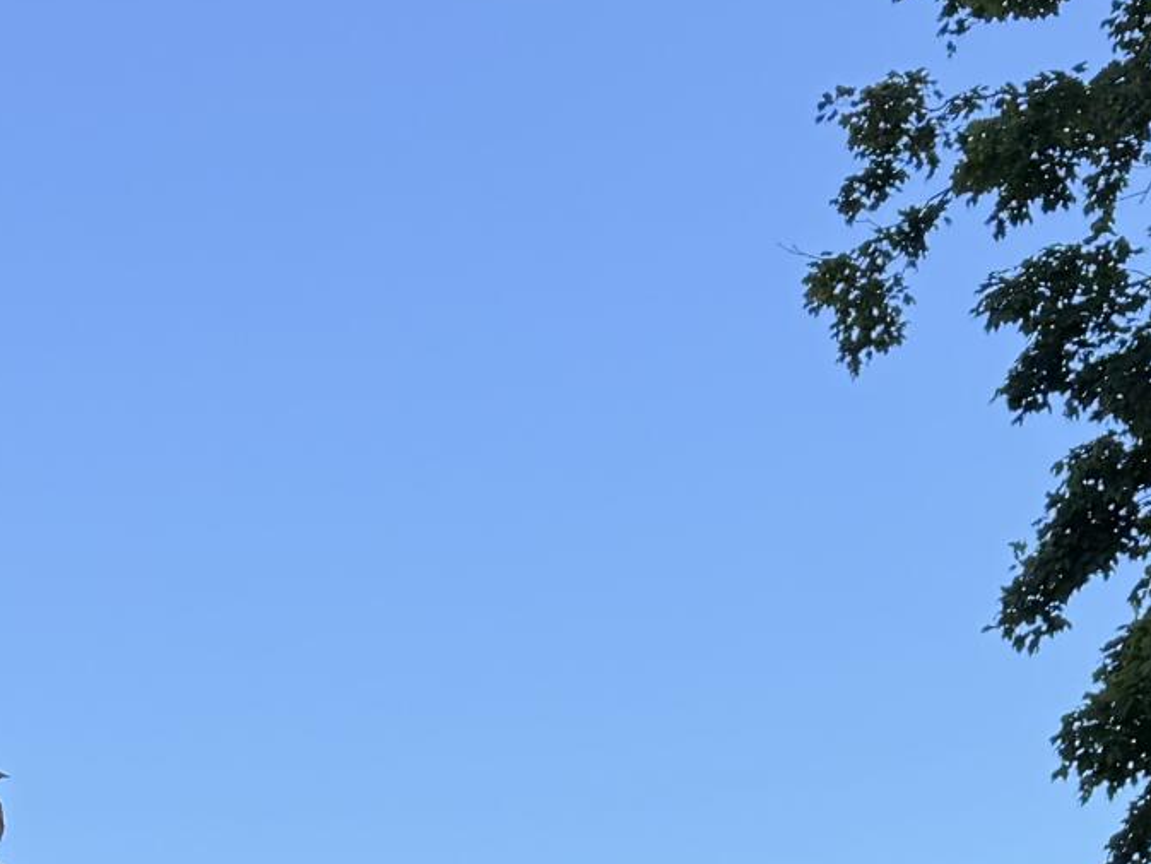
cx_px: 337
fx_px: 3558
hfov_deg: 18.3
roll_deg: +0.8
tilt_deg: +3.5
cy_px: 1627
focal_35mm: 107
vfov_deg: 12.5
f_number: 1.78
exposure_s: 1/888
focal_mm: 6.76
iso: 100
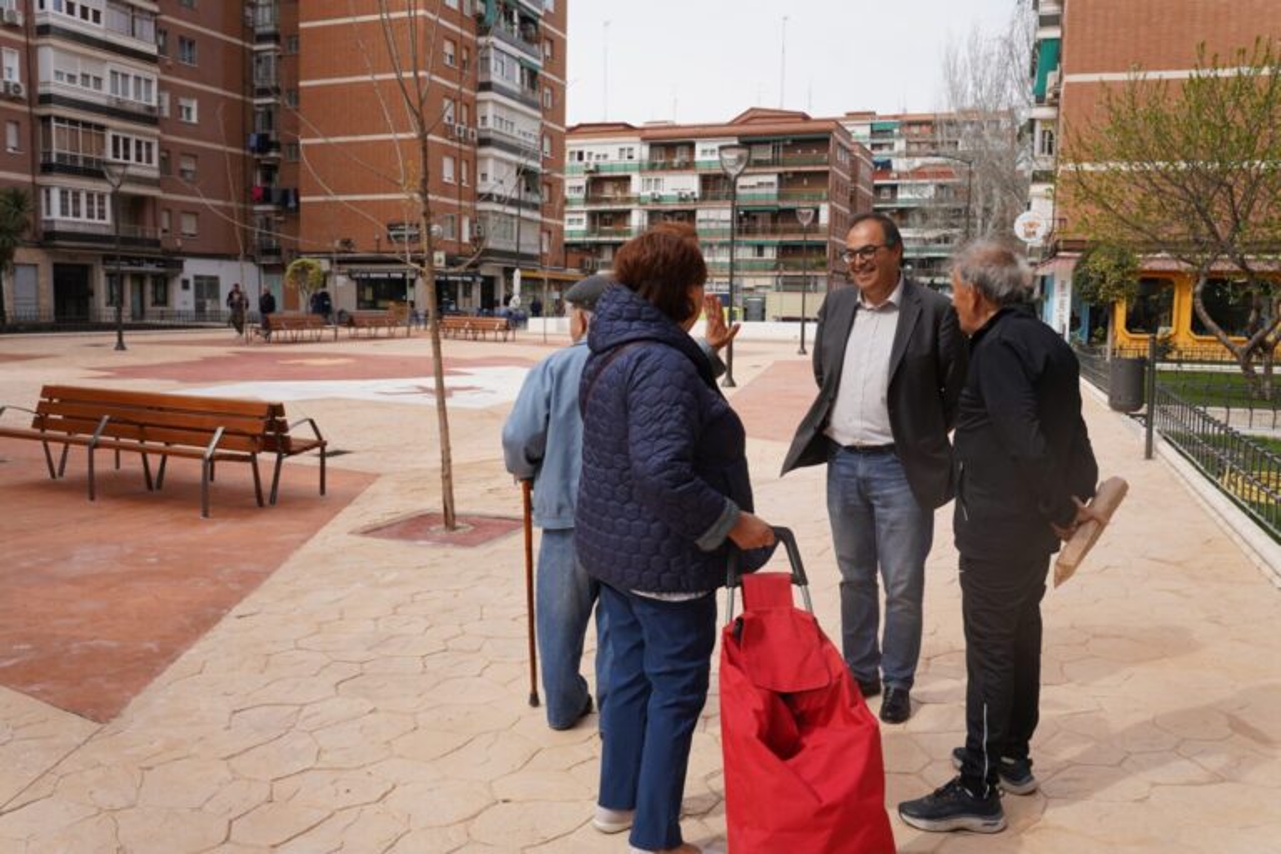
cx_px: 640
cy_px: 427
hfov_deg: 65.5
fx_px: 996
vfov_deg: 46.4
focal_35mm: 28
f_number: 4.5
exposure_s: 1/250
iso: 100
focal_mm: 28
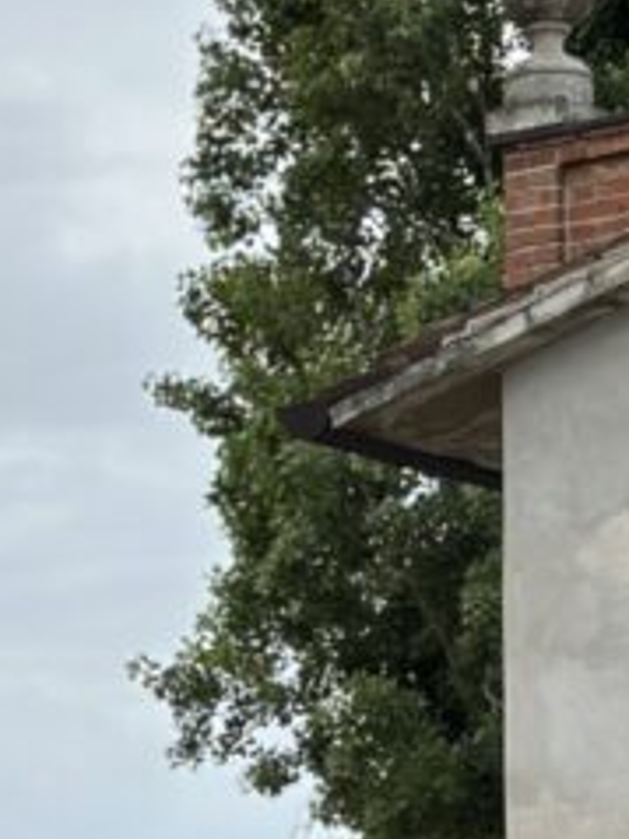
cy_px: 993
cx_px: 141
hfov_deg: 7.2
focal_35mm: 206
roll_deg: +0.2
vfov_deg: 9.5
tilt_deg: +4.2
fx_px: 4995
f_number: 1.78
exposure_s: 1/5556
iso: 80
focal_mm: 6.86
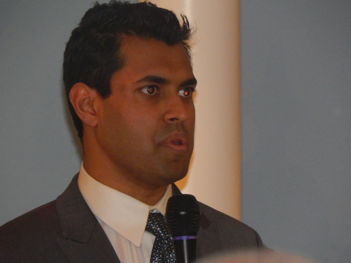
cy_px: 132
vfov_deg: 2.5
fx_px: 6114
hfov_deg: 3.3
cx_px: 176
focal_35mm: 603
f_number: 5.8
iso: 1600
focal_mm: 107.1
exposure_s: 1/125
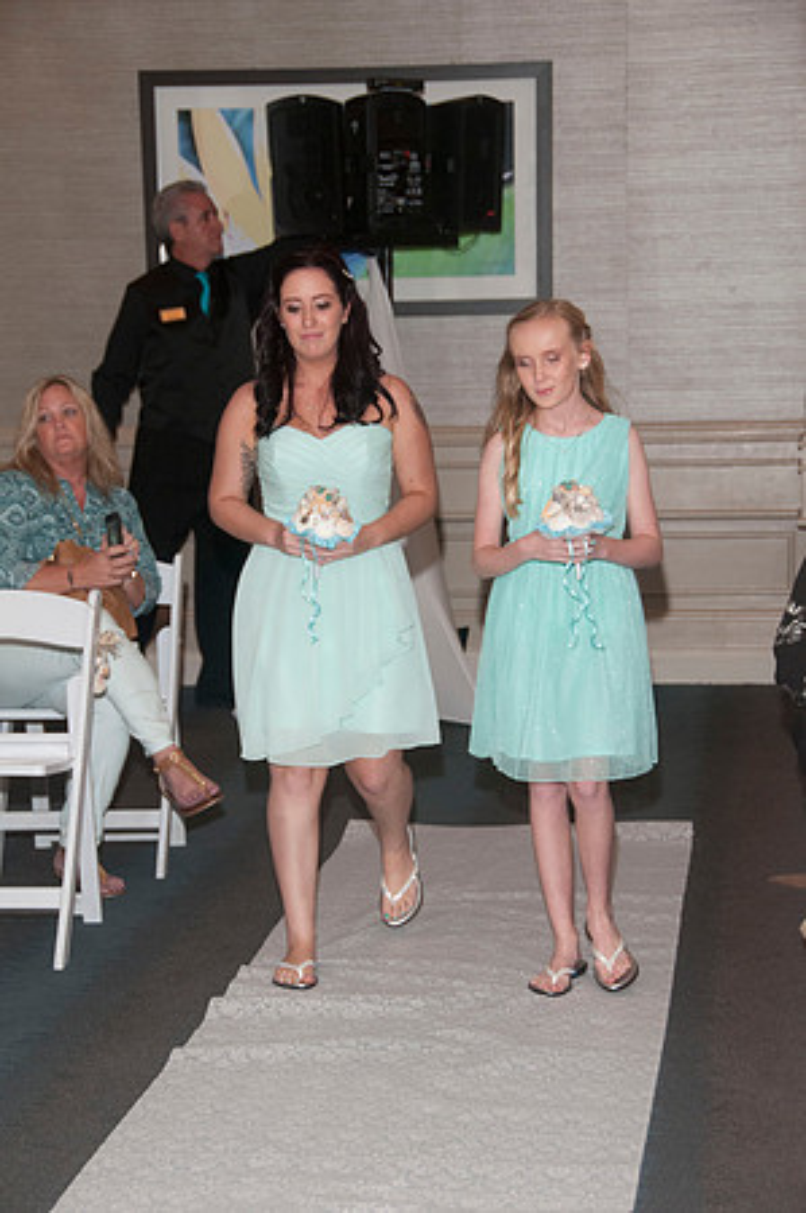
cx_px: 403
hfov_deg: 16.5
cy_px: 606
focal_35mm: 82
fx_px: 2777
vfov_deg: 24.6
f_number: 5.6
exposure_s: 1/125
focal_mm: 55
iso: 800
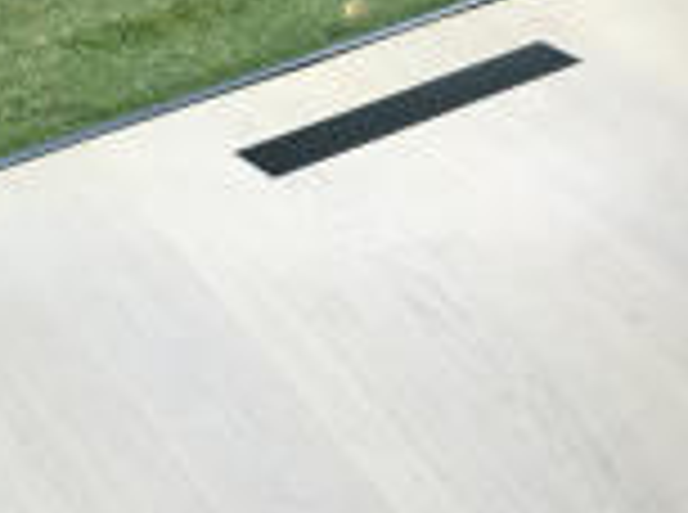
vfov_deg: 14.7
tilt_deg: -28.9
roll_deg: +0.5
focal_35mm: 100
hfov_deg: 19.7
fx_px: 1983
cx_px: 331
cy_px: 216
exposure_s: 1/33
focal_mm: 4.15
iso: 64
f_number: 2.2
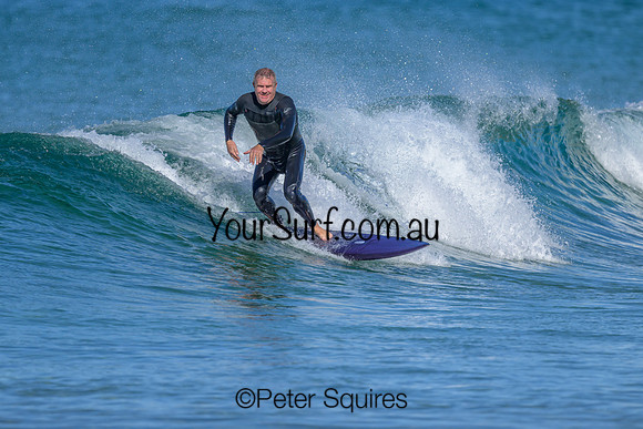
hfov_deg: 1.9
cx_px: 262
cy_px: 188
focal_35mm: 1093
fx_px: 19525
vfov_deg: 1.3
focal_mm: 800
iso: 250
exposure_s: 1/2000
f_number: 6.3
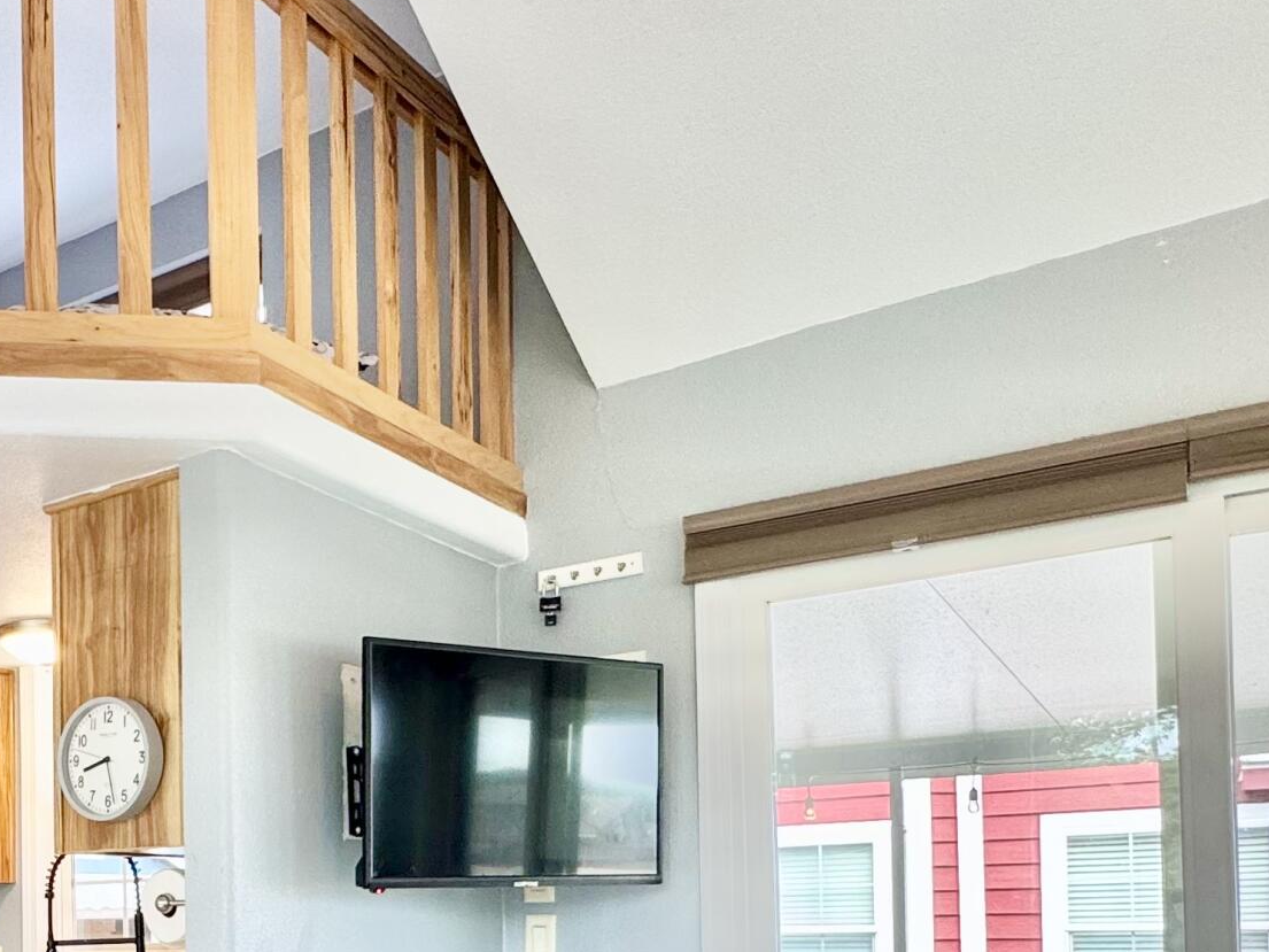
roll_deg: +0.7
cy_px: 907
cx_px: 130
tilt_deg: +0.5
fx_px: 1393
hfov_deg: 44.6
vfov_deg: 34.9
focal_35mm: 38
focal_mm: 2.22
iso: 100
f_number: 2.2
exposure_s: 1/120
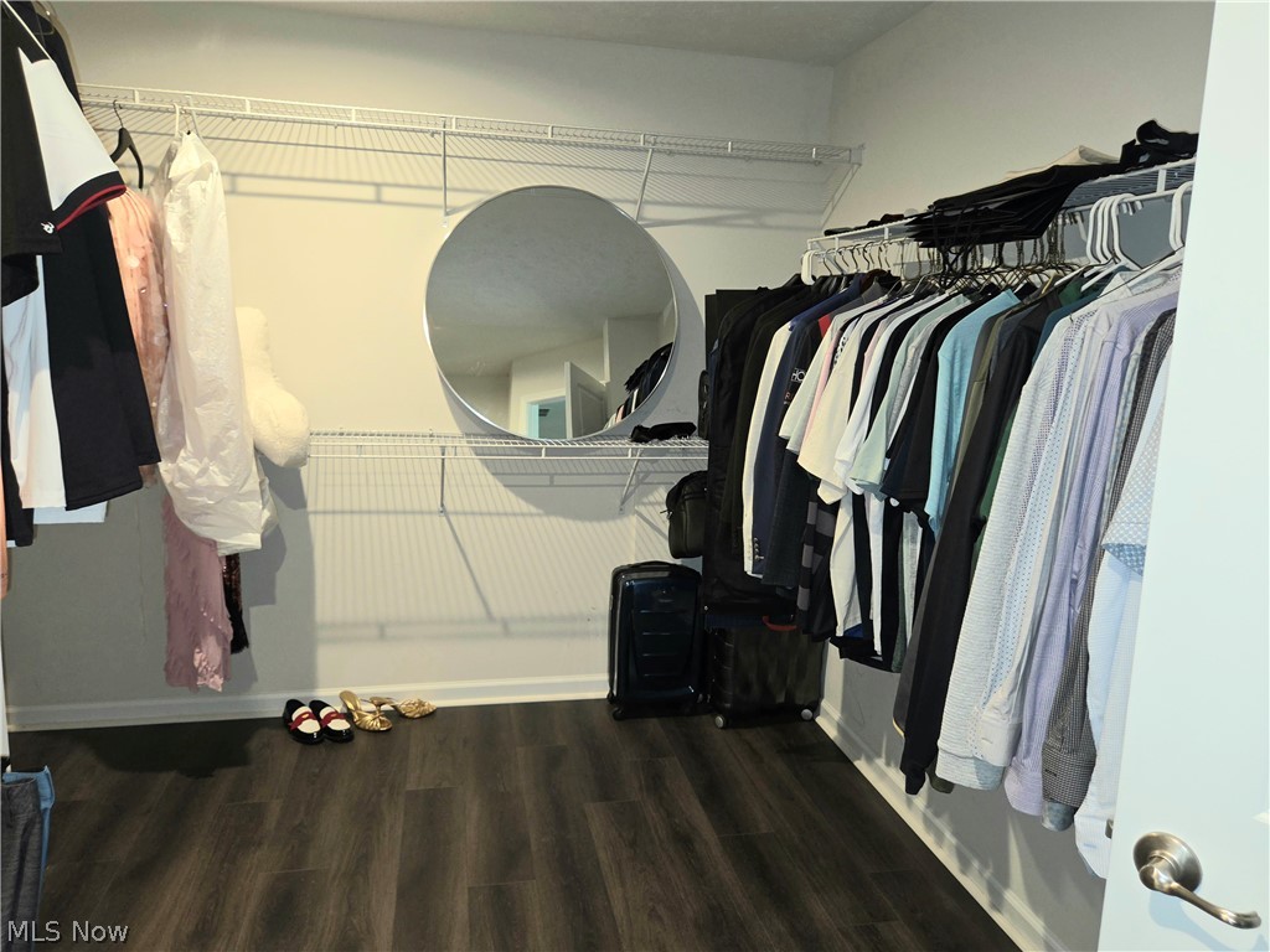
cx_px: 635
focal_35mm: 23
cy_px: 476
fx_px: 844
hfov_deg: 73.9
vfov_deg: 58.9
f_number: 1.8
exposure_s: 1/24
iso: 100
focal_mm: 5.4
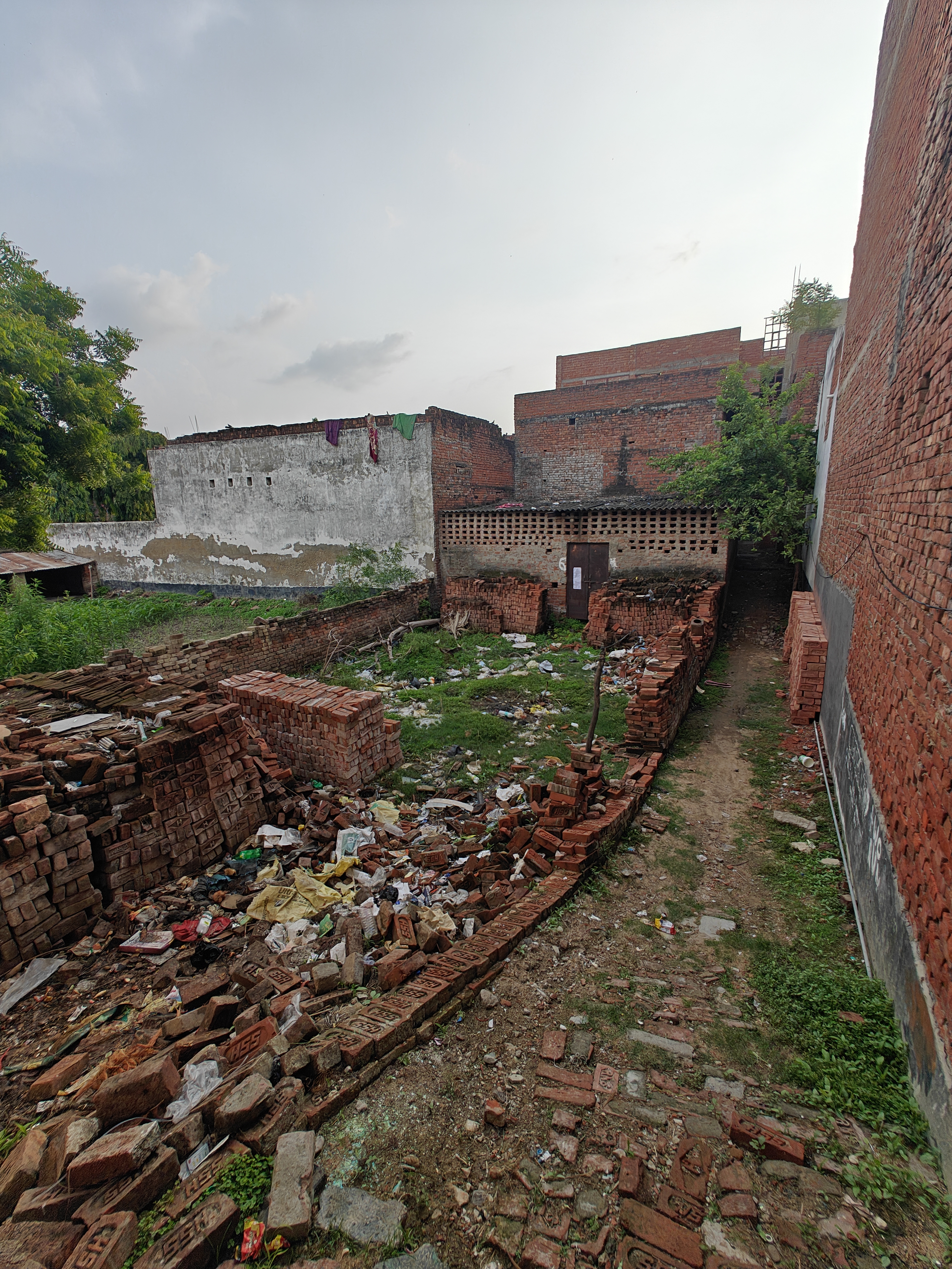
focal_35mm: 14
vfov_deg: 102.1
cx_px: 476
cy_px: 634
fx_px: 513
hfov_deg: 85.7
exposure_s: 1/2779
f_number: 2.2
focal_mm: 2.62
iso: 64
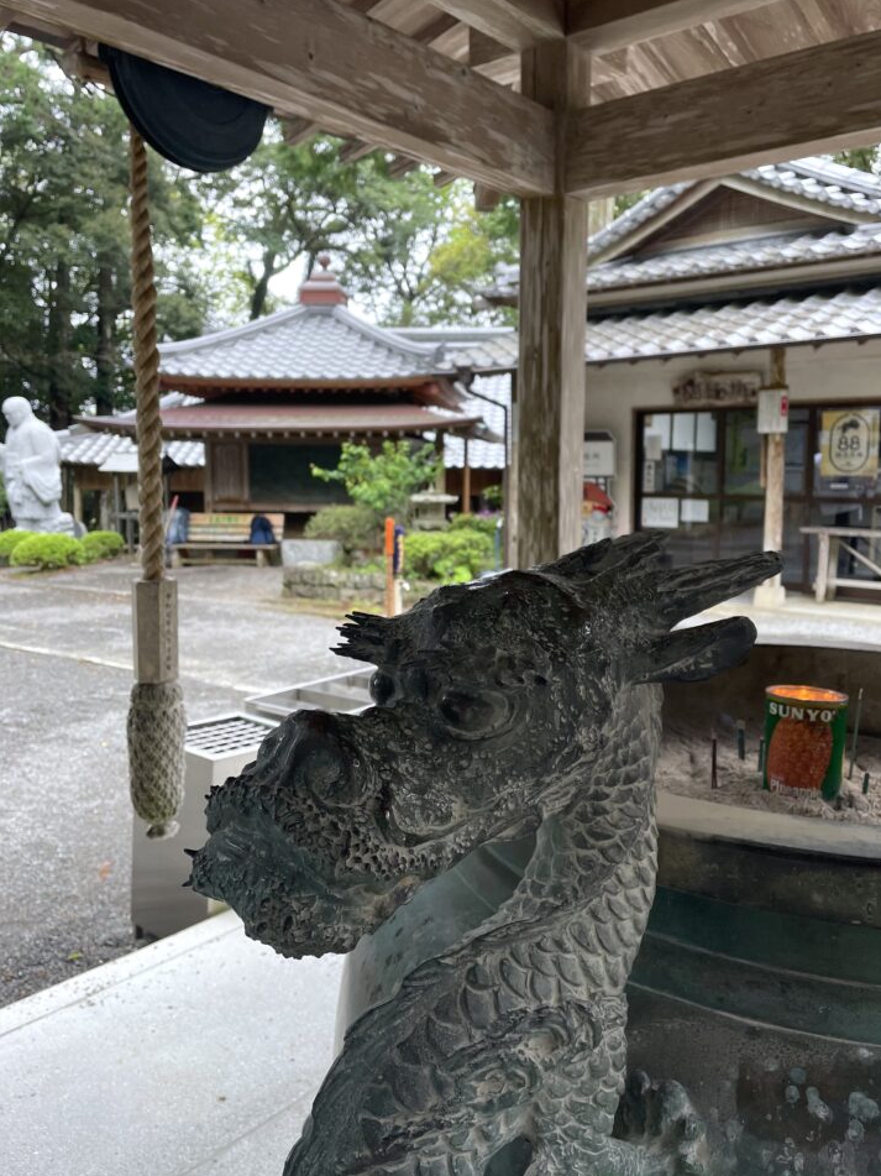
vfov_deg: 63.4
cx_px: 453
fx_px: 950
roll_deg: -0.5
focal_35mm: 28
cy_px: 569
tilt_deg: -5.8
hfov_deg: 49.7
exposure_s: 1/121
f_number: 1.6
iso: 40
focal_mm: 4.2
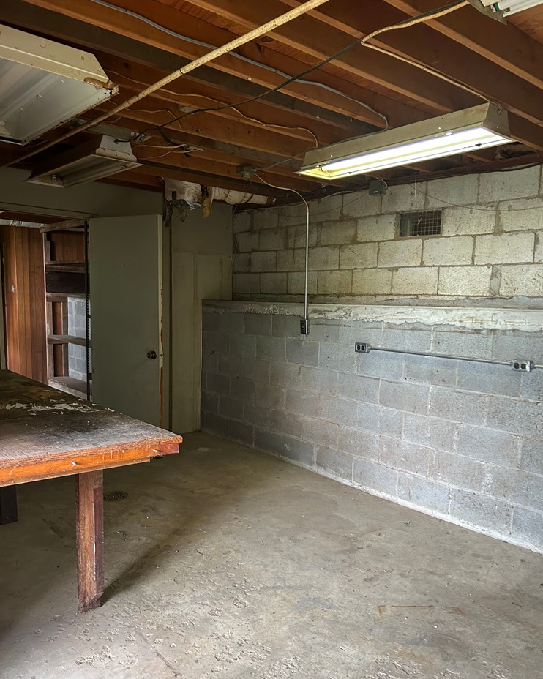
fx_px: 563
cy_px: 373
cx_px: 277
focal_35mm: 28
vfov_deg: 62.1
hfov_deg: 51.5
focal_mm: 5.7
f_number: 1.5
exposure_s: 1/60
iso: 200
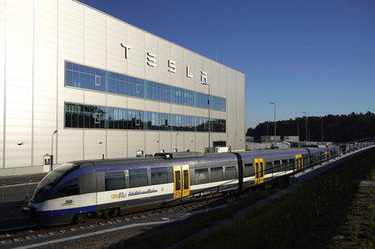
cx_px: 188
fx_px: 343
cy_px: 124
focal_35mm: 33
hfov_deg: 57.3
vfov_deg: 39.9
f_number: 8
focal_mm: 33
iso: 100
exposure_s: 1/800
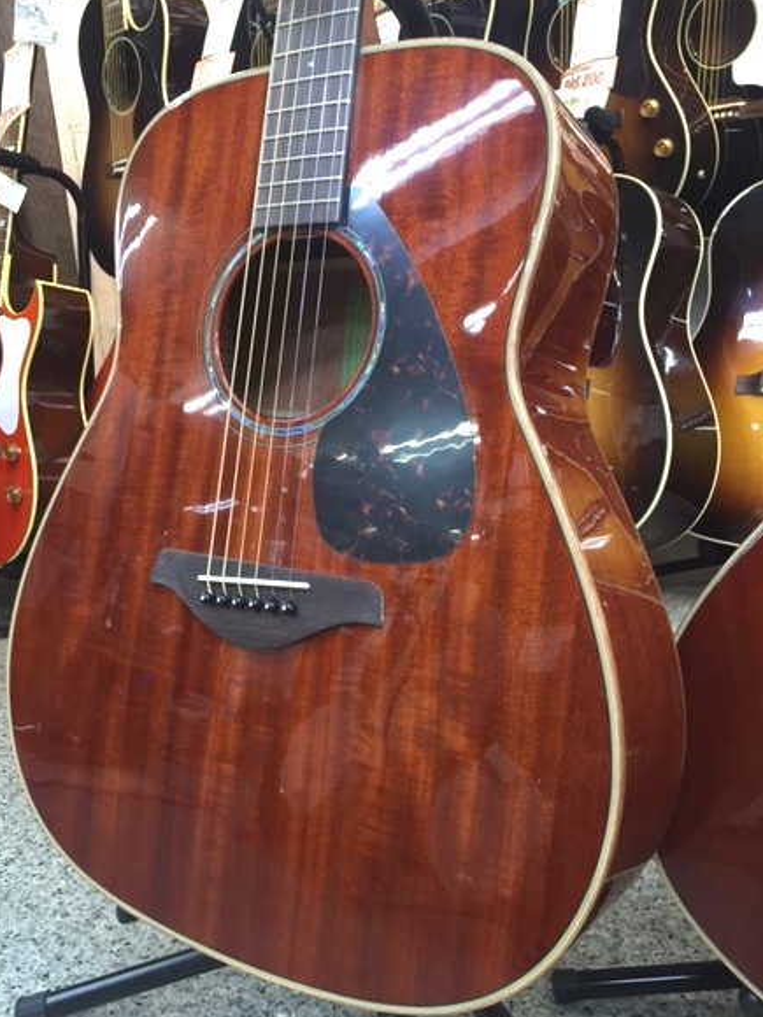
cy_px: 498
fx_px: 940
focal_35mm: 32
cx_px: 344
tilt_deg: -13.6
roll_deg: +5.0
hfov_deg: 44.1
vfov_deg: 56.8
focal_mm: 4.15
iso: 80
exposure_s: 1/30
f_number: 2.2
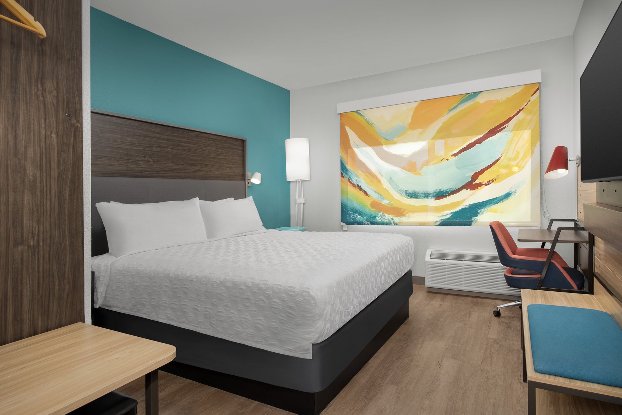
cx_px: 311
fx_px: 363
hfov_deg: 81.2
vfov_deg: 59.5
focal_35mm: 21
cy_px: 208
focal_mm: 21
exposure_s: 1/160
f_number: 11
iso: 400
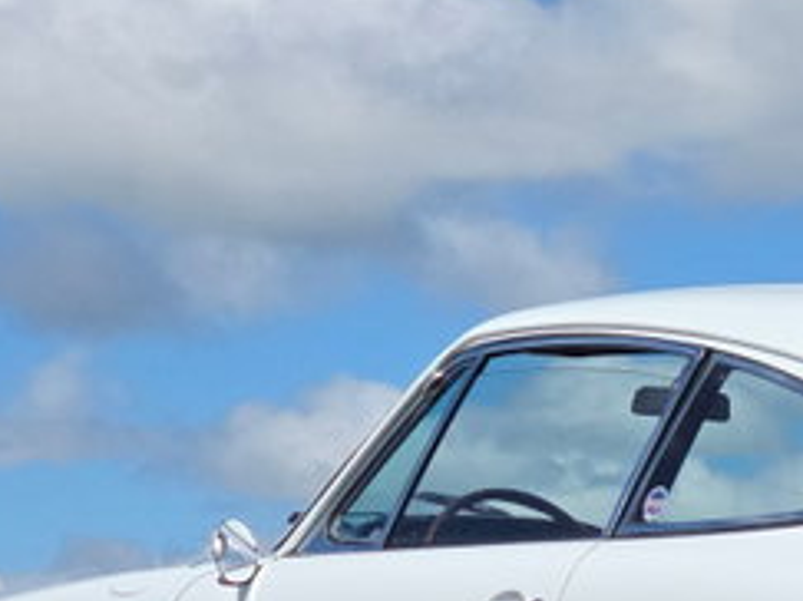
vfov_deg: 6.8
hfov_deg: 9.0
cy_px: 644
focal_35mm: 218
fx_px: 5055
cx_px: 859
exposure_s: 1/4643
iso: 50
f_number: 2.4
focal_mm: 7.9
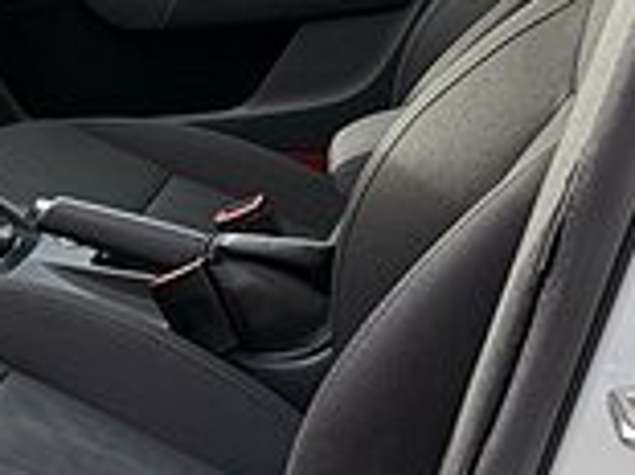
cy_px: 84
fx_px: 1558
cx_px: -12
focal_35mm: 85
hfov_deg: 22.1
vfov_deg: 17.2
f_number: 1.78
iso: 100
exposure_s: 1/532
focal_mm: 6.76
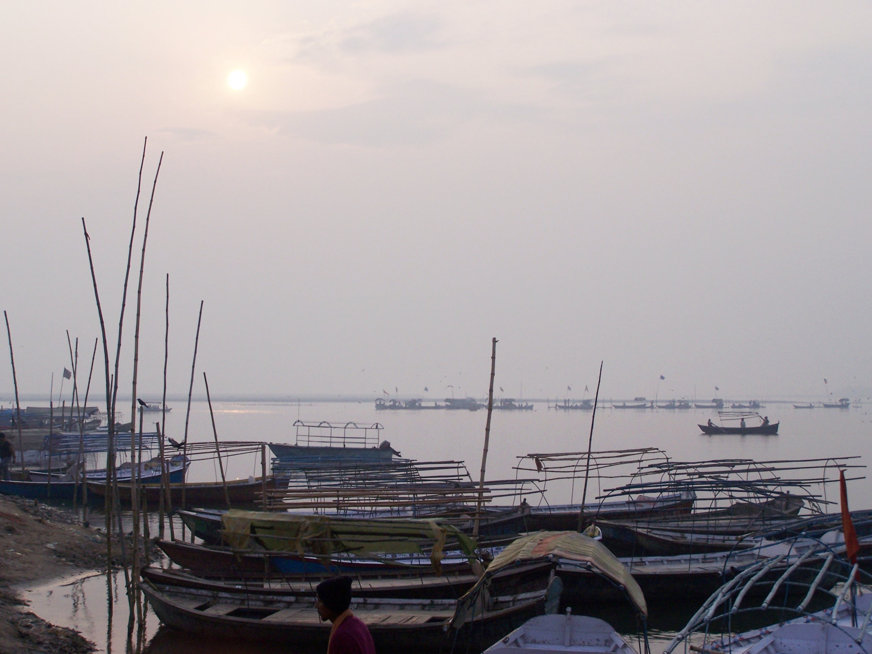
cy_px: 327
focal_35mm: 64
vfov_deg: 22.9
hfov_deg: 30.3
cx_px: 436
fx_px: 1612
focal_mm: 10.7
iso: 80
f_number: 3.2
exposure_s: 1/1000
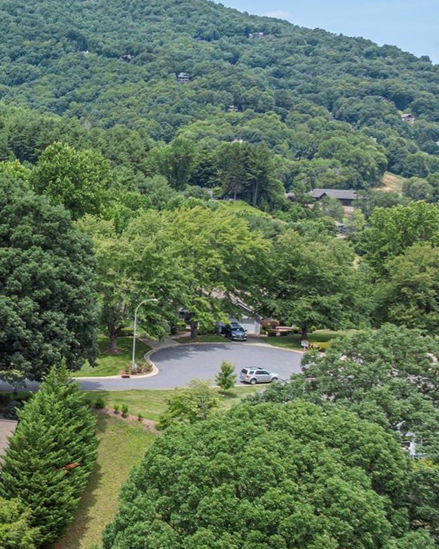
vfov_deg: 31.4
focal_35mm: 60
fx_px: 975
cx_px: -130
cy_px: 301
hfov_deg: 22.7
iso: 200
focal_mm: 12.29
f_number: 2.8
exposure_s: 1/2000
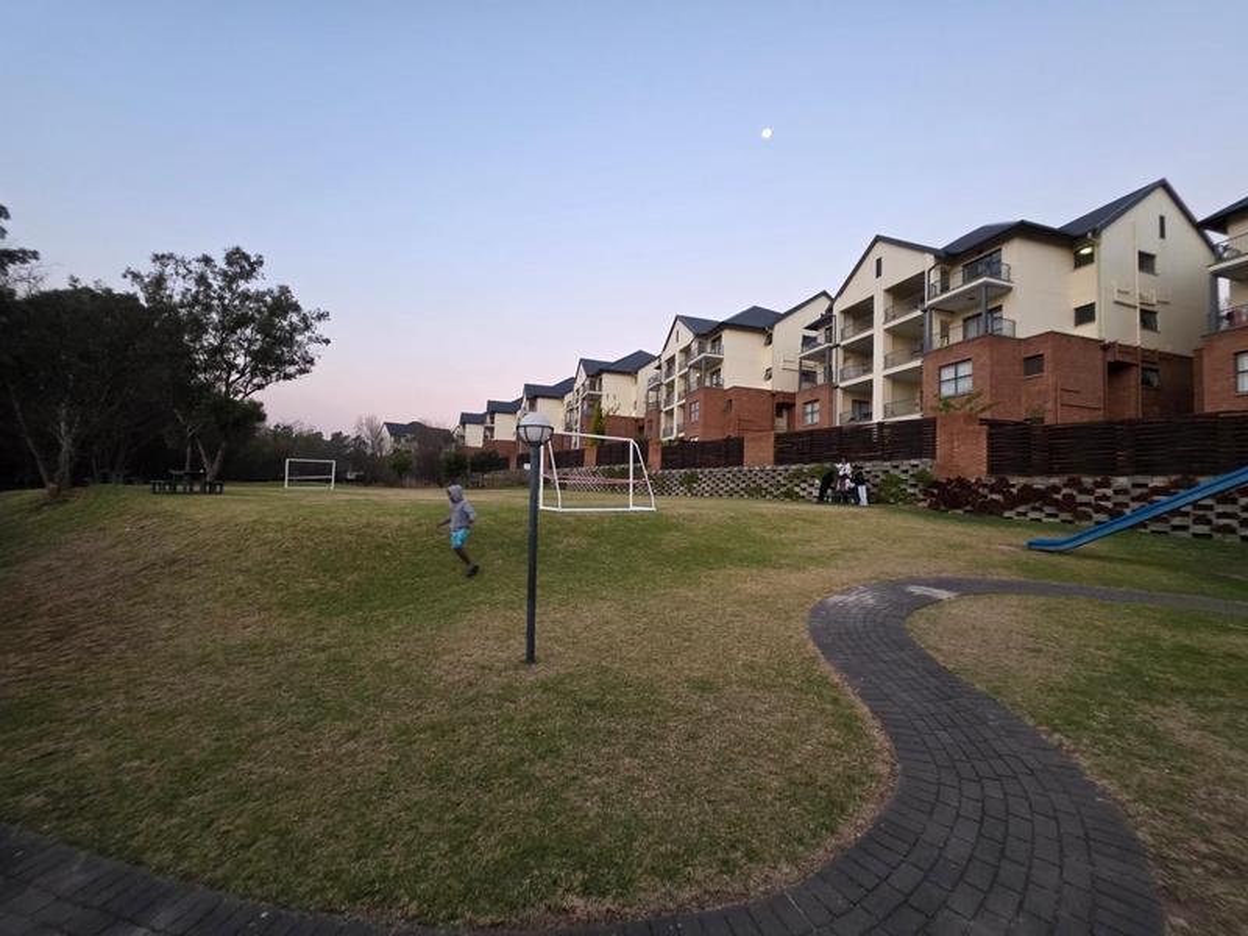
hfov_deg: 106.2
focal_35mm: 13
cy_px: 468
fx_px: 469
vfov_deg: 89.9
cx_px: 624
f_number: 1.9
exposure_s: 1/100
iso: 320
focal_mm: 2.2
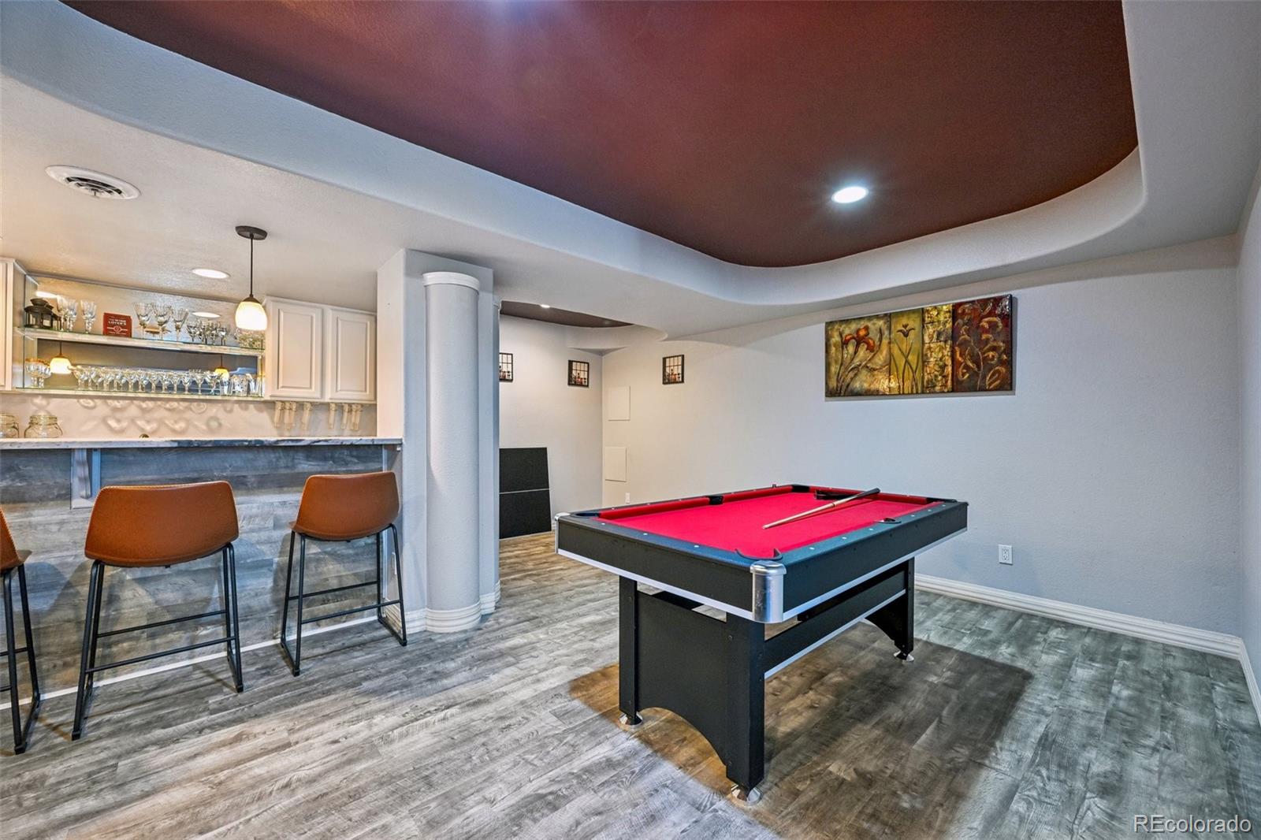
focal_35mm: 14
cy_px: 420
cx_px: 630
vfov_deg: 81.2
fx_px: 490
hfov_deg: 104.3
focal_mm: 14
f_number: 10
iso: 400
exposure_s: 1/3.33
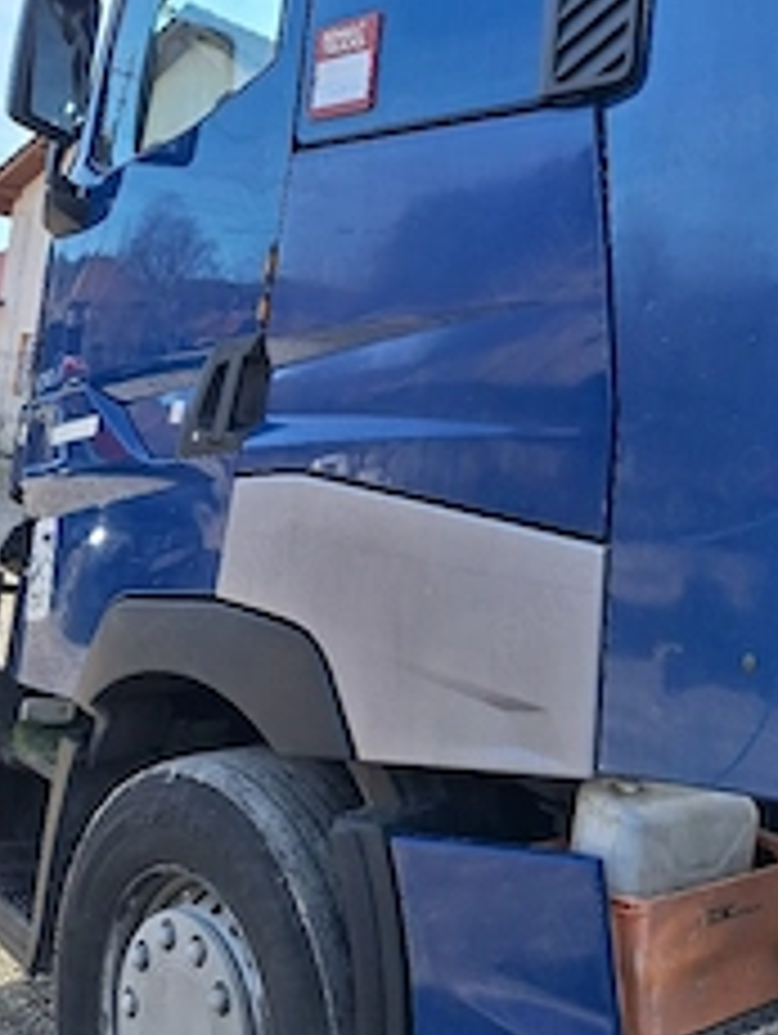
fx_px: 1196
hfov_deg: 36.0
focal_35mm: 40
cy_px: 252
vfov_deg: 45.1
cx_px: 369
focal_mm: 5.54
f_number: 1.8
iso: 40
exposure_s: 1/1111
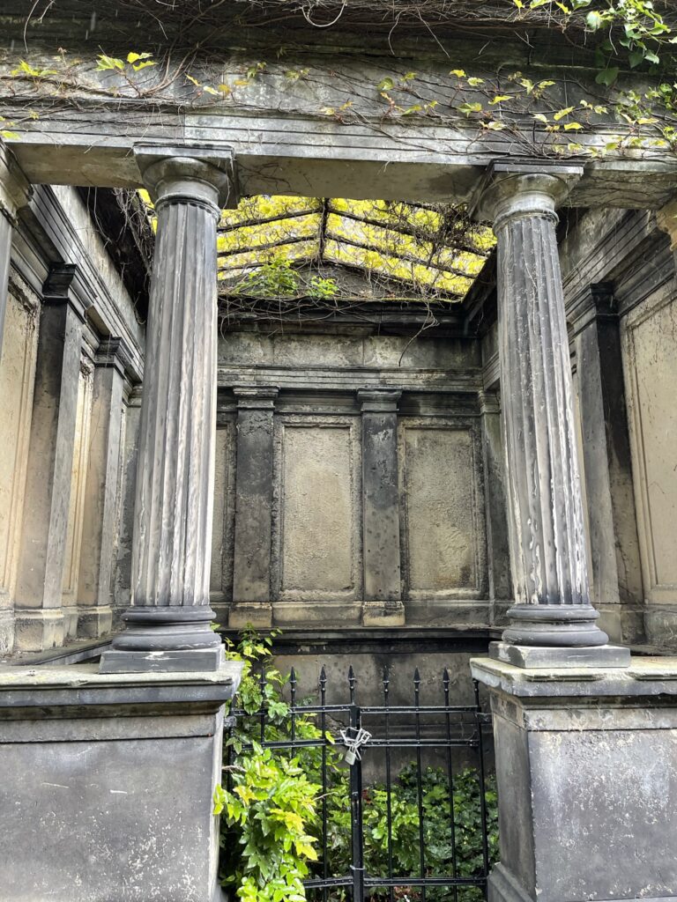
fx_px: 678
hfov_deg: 53.1
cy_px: 451
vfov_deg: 67.3
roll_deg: -0.5
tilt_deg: +11.4
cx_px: 338
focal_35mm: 26
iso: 125
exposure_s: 1/121
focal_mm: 5.1
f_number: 1.6
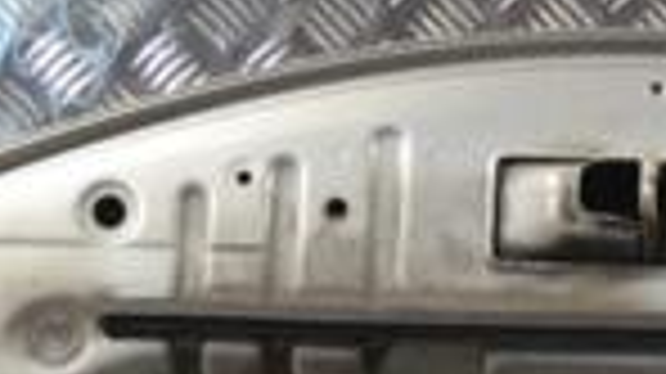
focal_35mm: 185
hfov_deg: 11.5
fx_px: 3267
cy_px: 852
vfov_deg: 6.3
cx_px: 626
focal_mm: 29
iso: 400
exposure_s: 1/80
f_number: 4.5
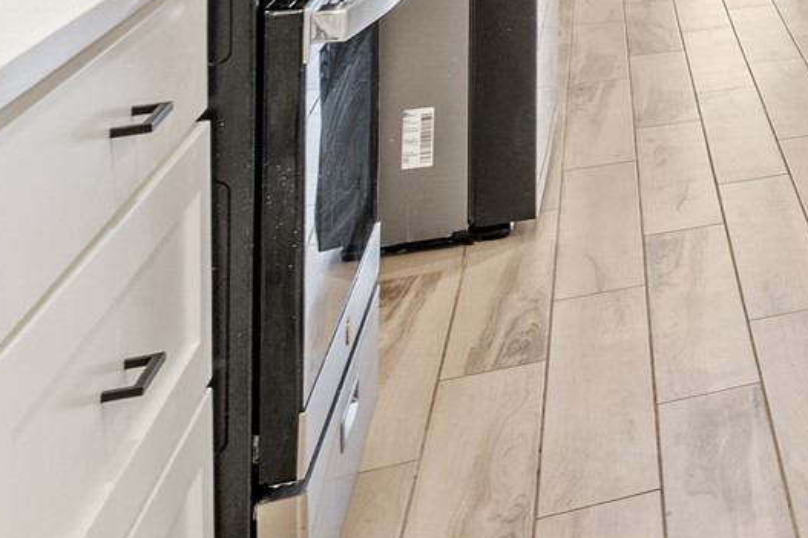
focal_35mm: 66
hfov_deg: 19.4
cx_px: 1573
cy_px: -343
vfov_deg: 17.7
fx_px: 1481
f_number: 9
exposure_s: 1/2
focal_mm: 16
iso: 320
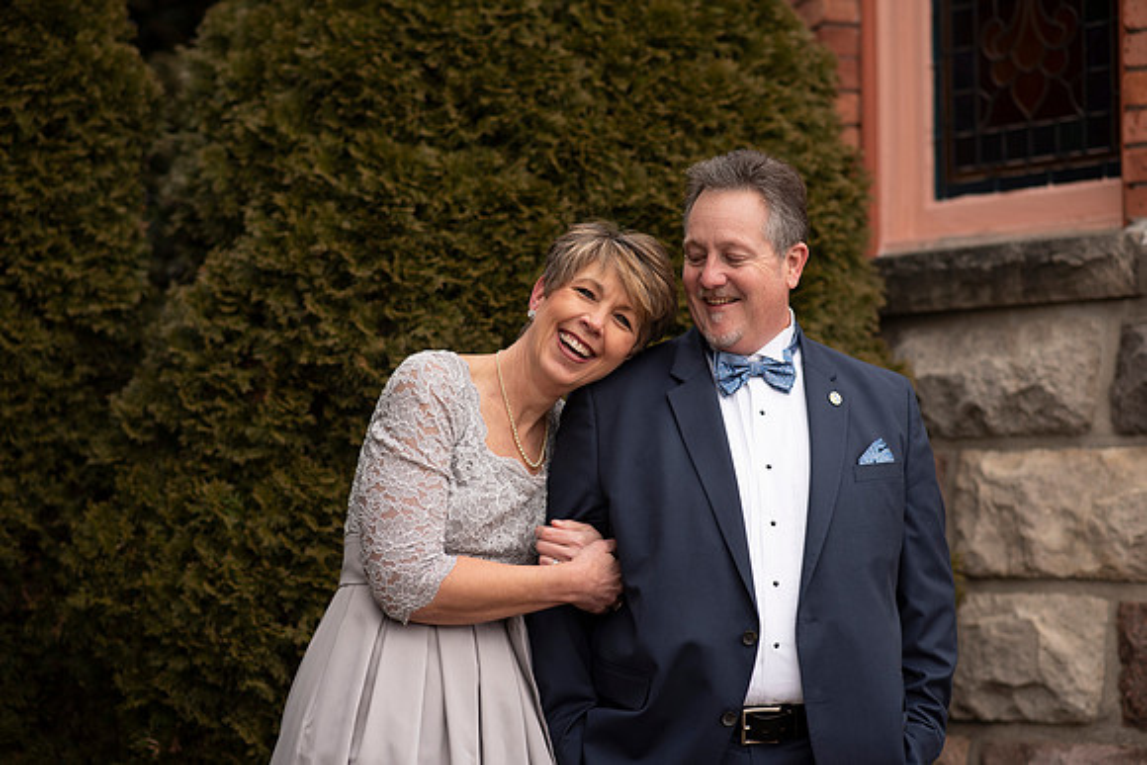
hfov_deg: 23.9
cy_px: 382
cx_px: 574
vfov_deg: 16.1
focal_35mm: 85
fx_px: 2709
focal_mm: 85
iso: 100
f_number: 2.5
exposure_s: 1/125
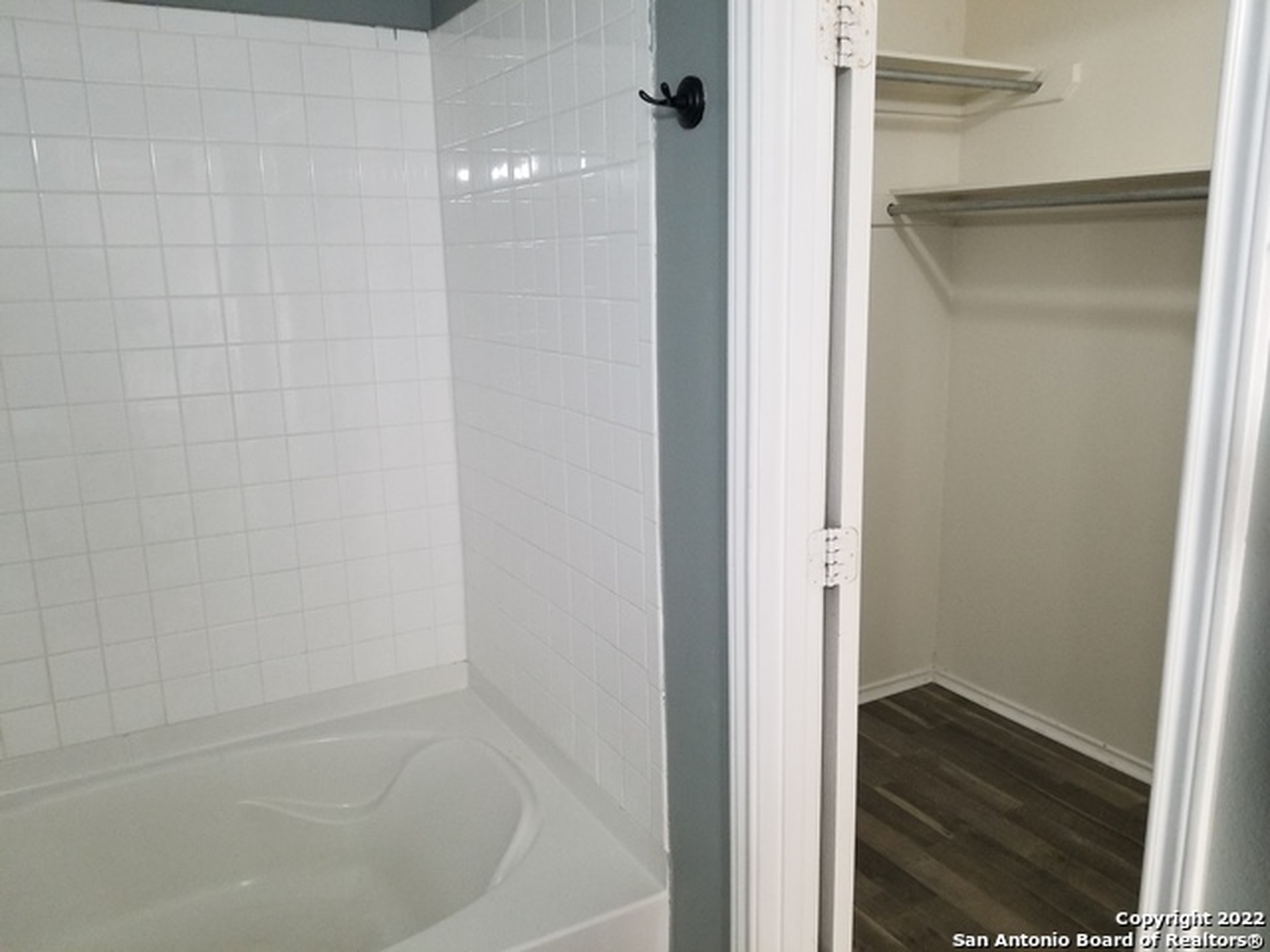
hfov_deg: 67.3
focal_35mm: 26
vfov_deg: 53.1
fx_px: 954
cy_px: 476
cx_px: 635
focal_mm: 4.3
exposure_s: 1/60
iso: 200
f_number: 1.7
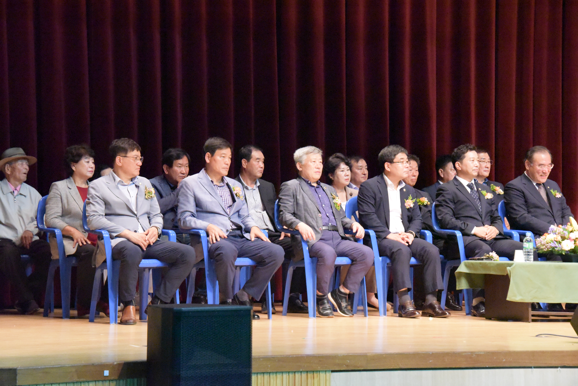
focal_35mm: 135
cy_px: 193
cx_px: 289
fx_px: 2168
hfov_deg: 15.2
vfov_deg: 10.2
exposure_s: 1/250
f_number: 10
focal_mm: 135
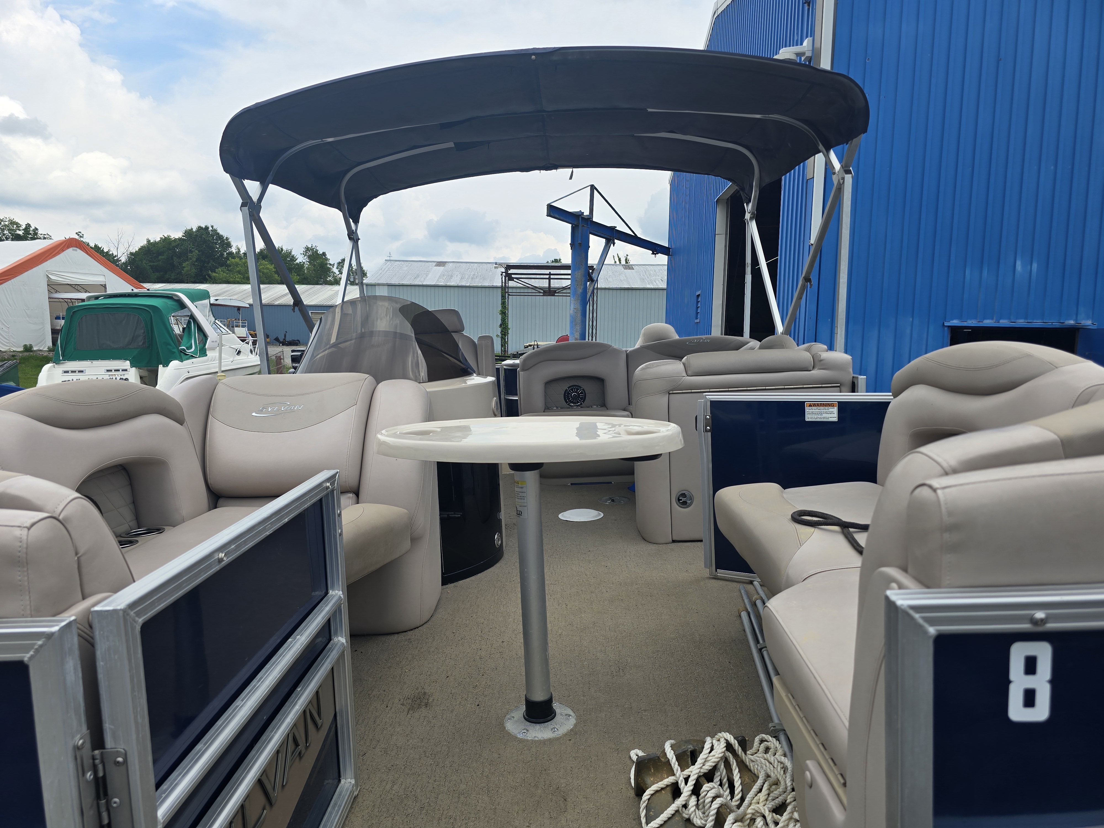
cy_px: 414
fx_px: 734
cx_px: 552
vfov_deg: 58.9
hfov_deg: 73.9
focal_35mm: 23
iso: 12
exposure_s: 1/722
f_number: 1.7
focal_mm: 6.3
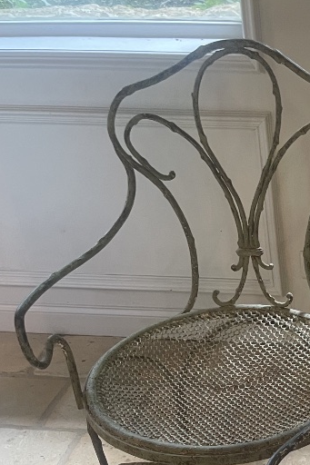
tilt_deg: -37.7
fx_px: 788
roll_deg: -0.1
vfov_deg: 30.4
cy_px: 475
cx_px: 378
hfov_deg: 20.7
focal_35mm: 61
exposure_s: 1/50
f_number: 1.6
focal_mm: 5.1
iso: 250
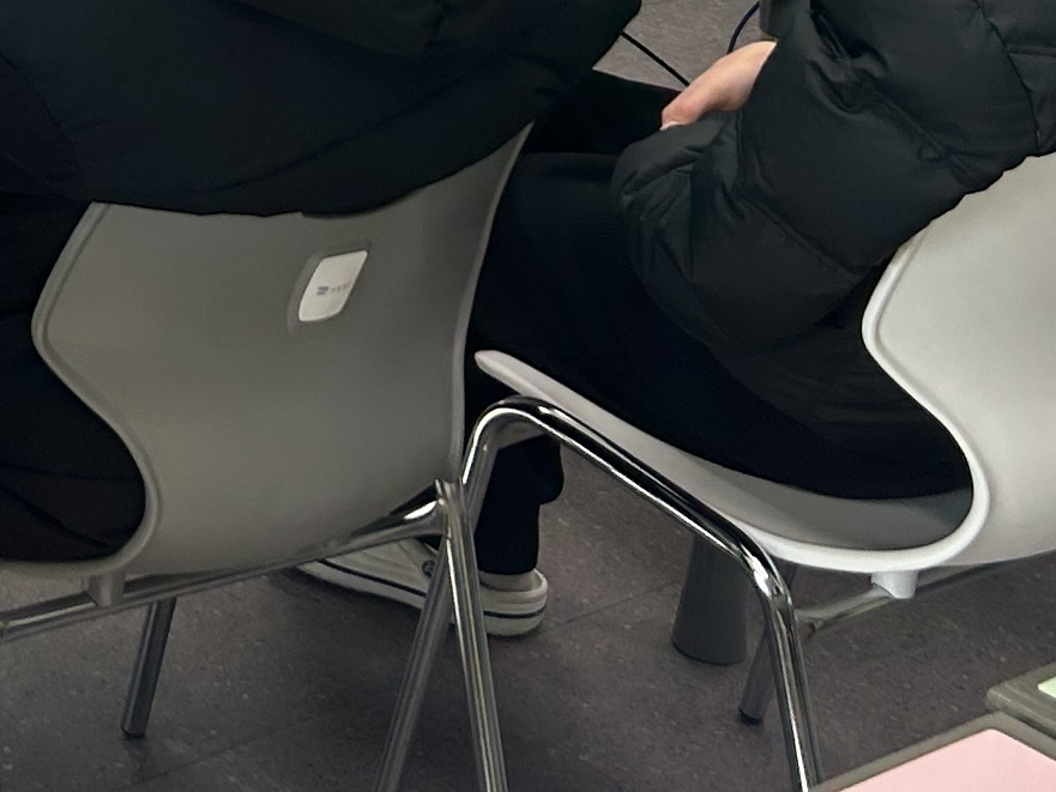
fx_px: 3631
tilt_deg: -8.5
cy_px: -711
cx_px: -479
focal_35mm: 119
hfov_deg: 15.4
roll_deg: -2.7
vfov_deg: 11.4
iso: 32
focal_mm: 5.7
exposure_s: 1/120
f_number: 1.5
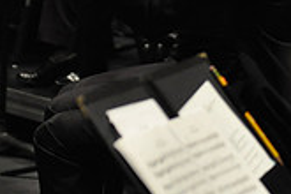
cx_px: 143
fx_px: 2983
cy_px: -130
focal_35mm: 369
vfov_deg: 3.7
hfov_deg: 5.6
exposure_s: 1/250
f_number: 2.8
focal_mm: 70
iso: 1600
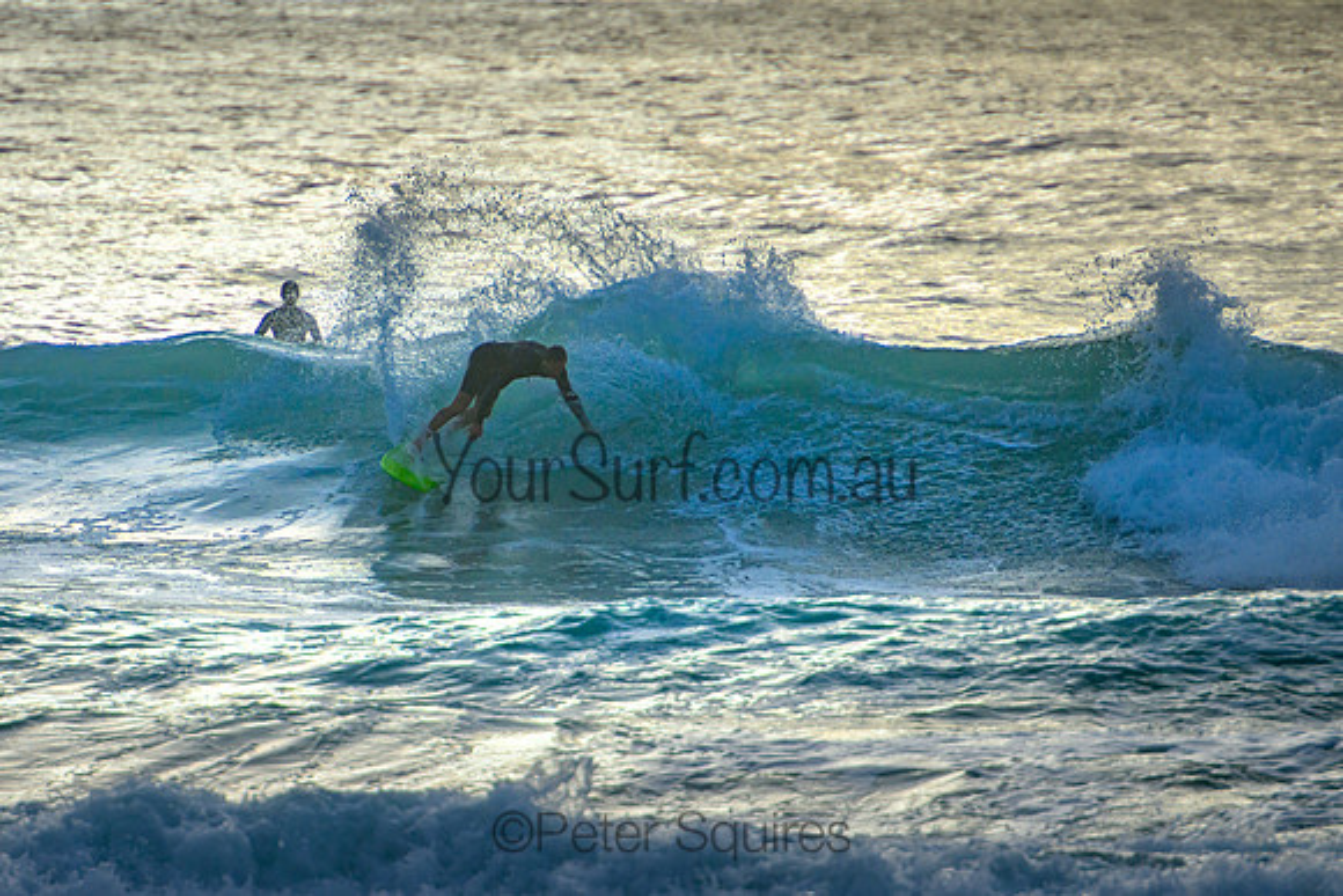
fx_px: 20514
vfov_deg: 2.5
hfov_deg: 3.7
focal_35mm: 550
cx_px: 513
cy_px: 442
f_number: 5.6
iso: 500
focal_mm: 400
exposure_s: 1/2000
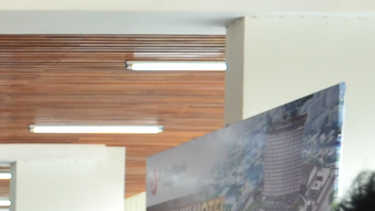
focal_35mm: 199
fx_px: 1980
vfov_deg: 5.7
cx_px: -359
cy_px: 608
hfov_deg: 10.1
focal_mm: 21
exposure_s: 1/160
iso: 320
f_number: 3.8
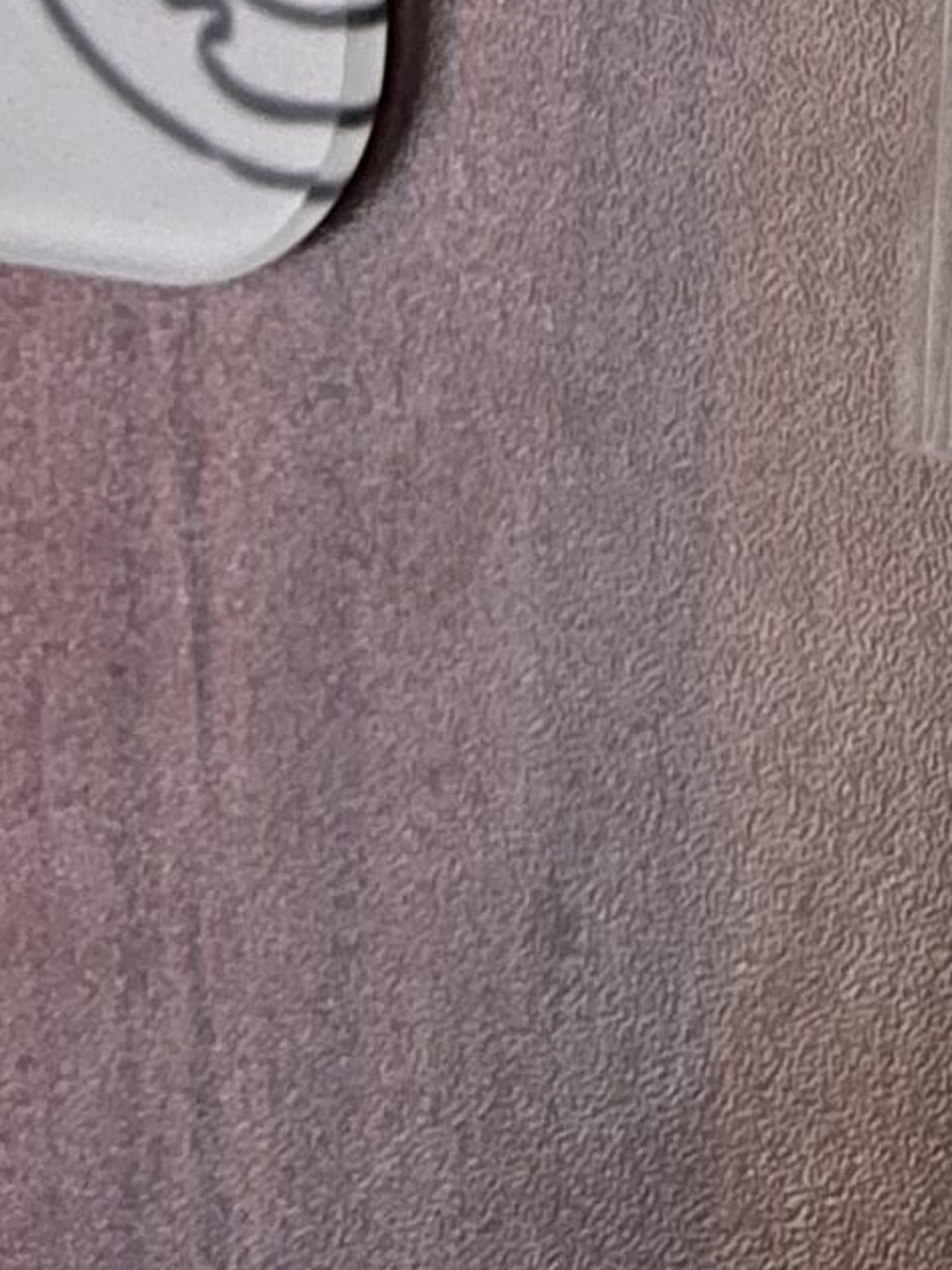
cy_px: -997
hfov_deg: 12.5
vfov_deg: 15.9
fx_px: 3887
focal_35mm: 106
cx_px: 1807
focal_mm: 5.1
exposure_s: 1/17
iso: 640
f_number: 1.6
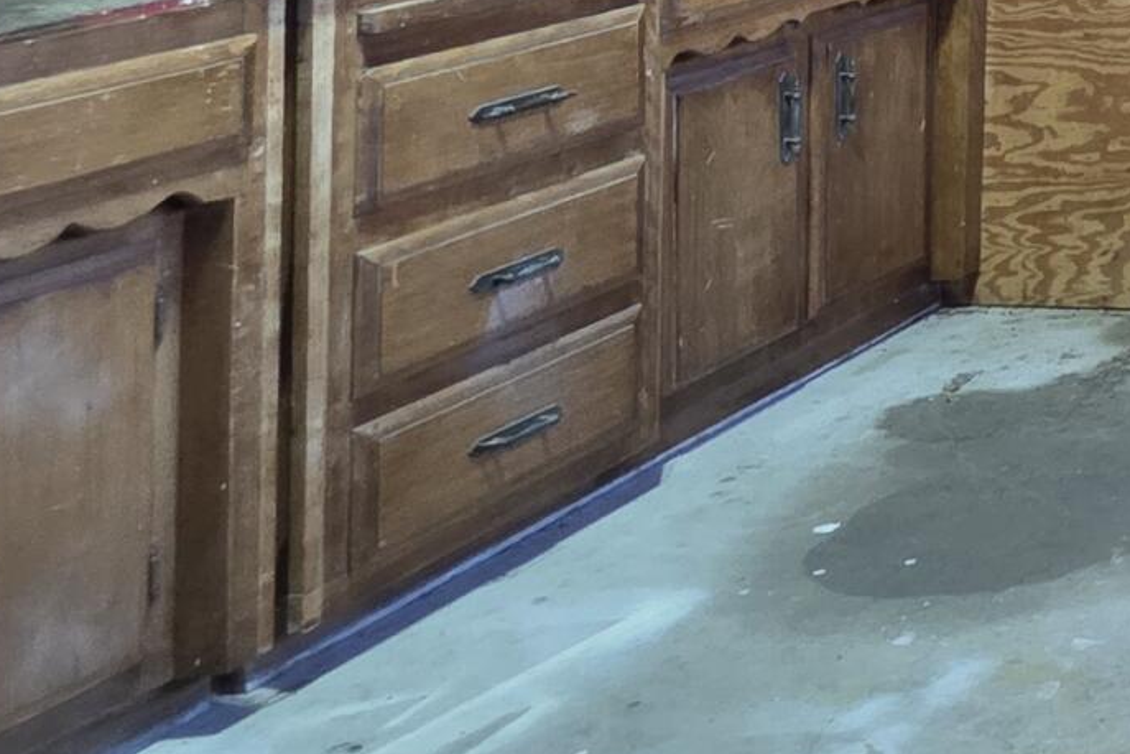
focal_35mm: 59
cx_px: 2183
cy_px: -357
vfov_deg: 20.0
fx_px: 1852
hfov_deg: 20.1
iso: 200
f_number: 1.9
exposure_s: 1/60
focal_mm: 2.2
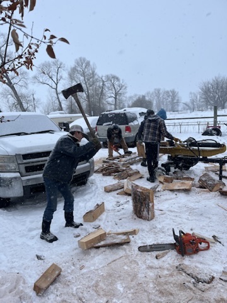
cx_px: 114
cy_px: 152
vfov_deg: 67.3
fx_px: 227
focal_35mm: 26
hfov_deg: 53.1
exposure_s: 1/555
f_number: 1.6
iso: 50
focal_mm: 5.1
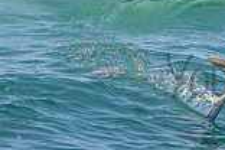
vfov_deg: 0.6
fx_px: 14236
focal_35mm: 2278
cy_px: 4
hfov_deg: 0.9
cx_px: 224
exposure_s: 1/2000
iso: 640
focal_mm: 500
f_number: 5.6
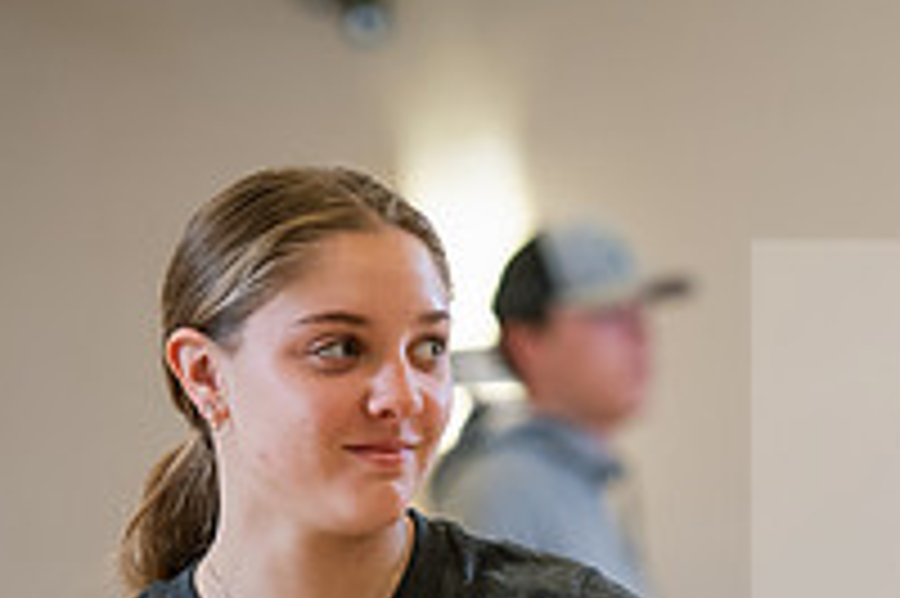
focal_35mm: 392
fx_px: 9792
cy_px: 785
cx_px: 616
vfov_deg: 3.5
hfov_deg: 5.3
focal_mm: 135
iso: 640
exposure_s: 1/200
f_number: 3.2
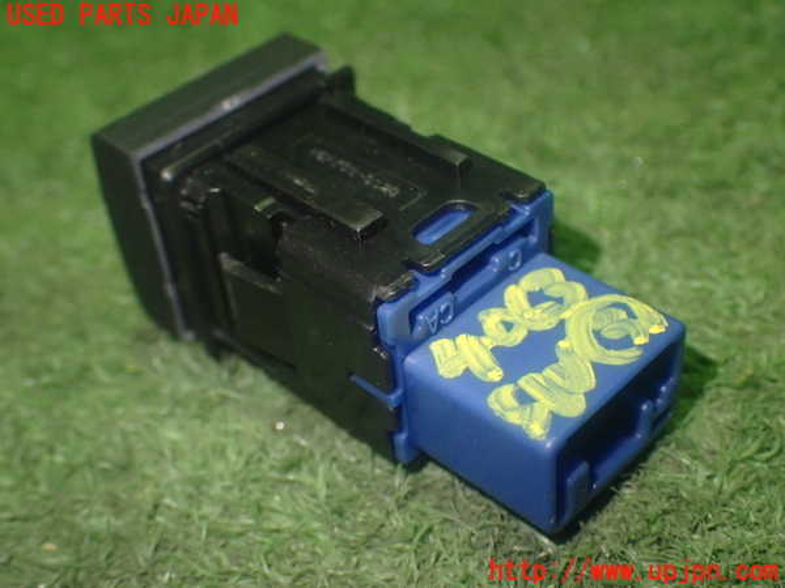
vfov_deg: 29.1
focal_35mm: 50
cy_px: 294
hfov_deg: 38.2
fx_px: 1134
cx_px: 392
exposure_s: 1/50
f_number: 3.2
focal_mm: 9.01
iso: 640
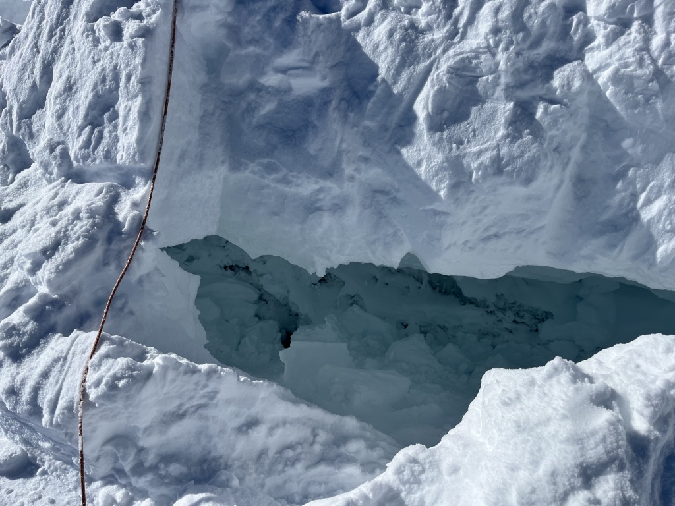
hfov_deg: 67.3
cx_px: 338
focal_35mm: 26
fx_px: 507
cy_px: 253
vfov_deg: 53.1
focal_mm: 5.1
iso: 50
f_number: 1.6
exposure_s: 1/11905
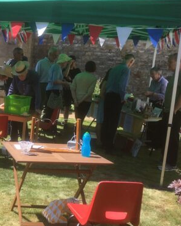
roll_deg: -3.4
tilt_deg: -9.7
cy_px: 113
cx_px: -51
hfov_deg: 23.1
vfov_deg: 31.9
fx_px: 395
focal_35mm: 59
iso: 25
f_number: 2.2
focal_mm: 4.15
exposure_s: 1/582
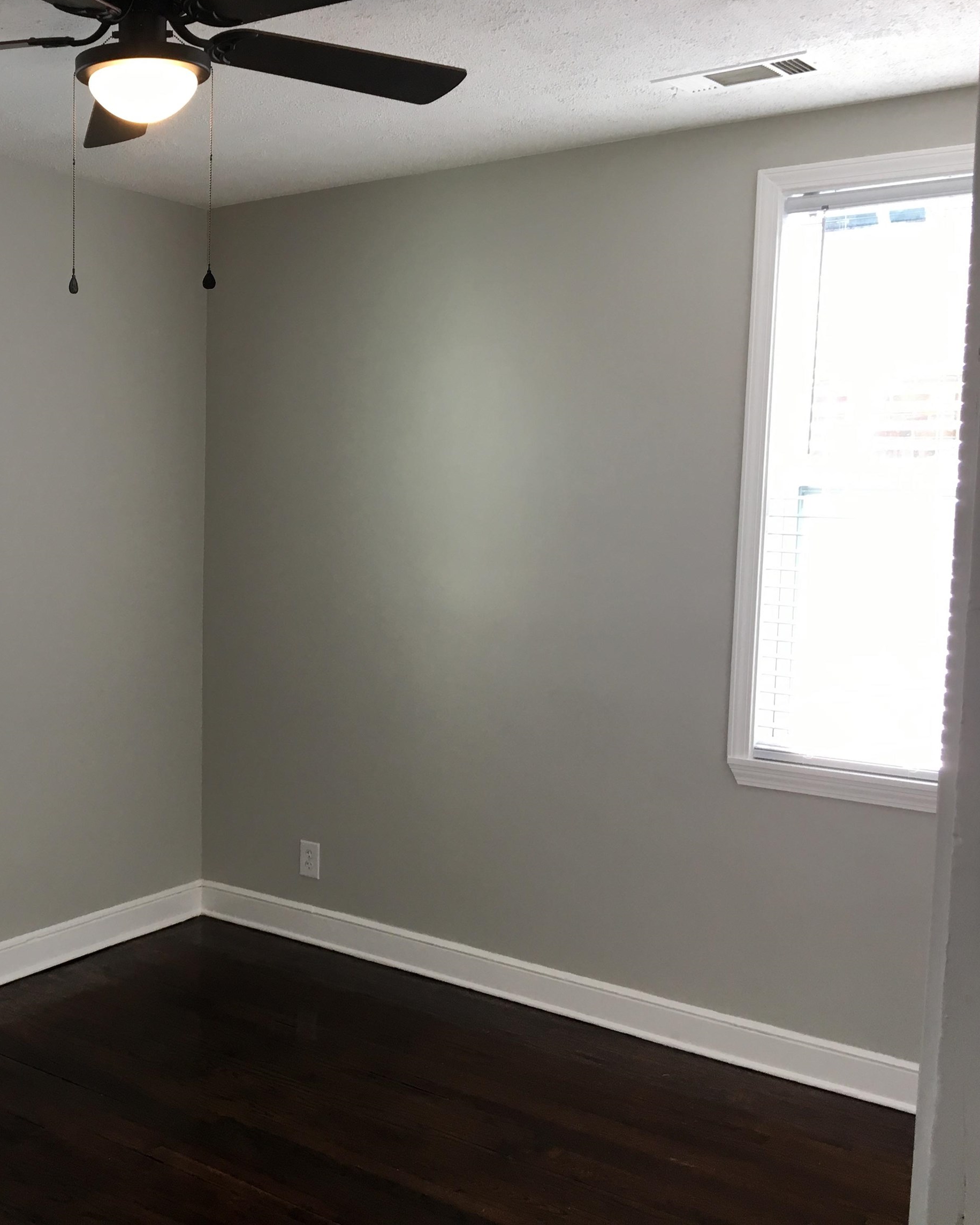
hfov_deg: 37.4
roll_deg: -0.1
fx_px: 1377
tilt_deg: -5.4
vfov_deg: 47.9
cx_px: 160
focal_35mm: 38
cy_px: 609
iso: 25
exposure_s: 1/40
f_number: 2.2
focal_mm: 4.15
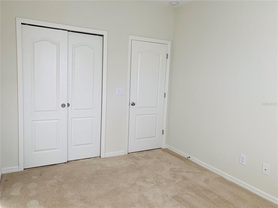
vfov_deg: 53.1
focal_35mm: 26
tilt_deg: -6.3
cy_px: 104
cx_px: 139
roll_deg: -3.1
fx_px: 209
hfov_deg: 67.3
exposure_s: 1/121
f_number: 1.8
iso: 50
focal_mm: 4.25
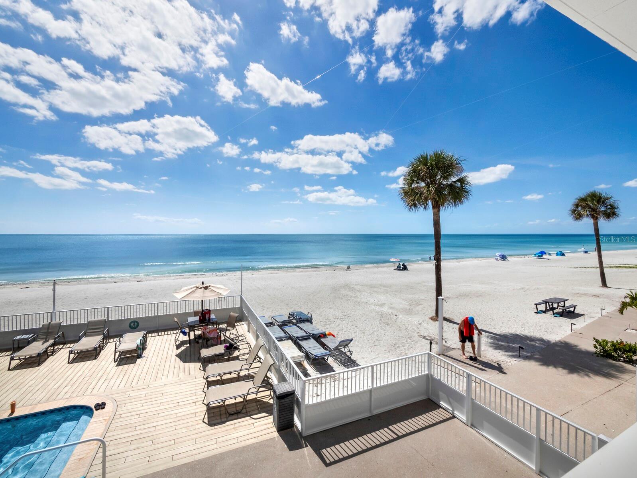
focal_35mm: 14
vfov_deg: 85.7
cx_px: 318
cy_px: 239
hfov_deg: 102.0
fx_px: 258
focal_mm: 7
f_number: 11
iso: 400
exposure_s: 1/800
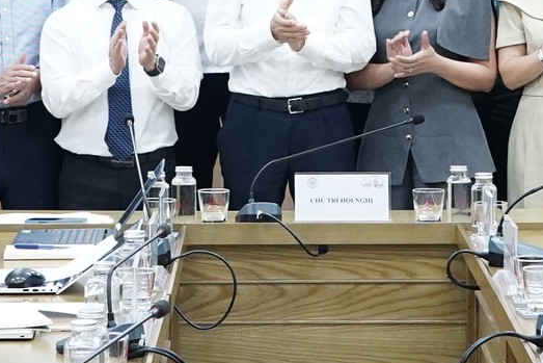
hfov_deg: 14.4
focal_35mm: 142
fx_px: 2142
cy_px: 10
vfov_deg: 9.6
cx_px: 175
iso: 4000
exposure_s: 1/160
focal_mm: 29
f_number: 5
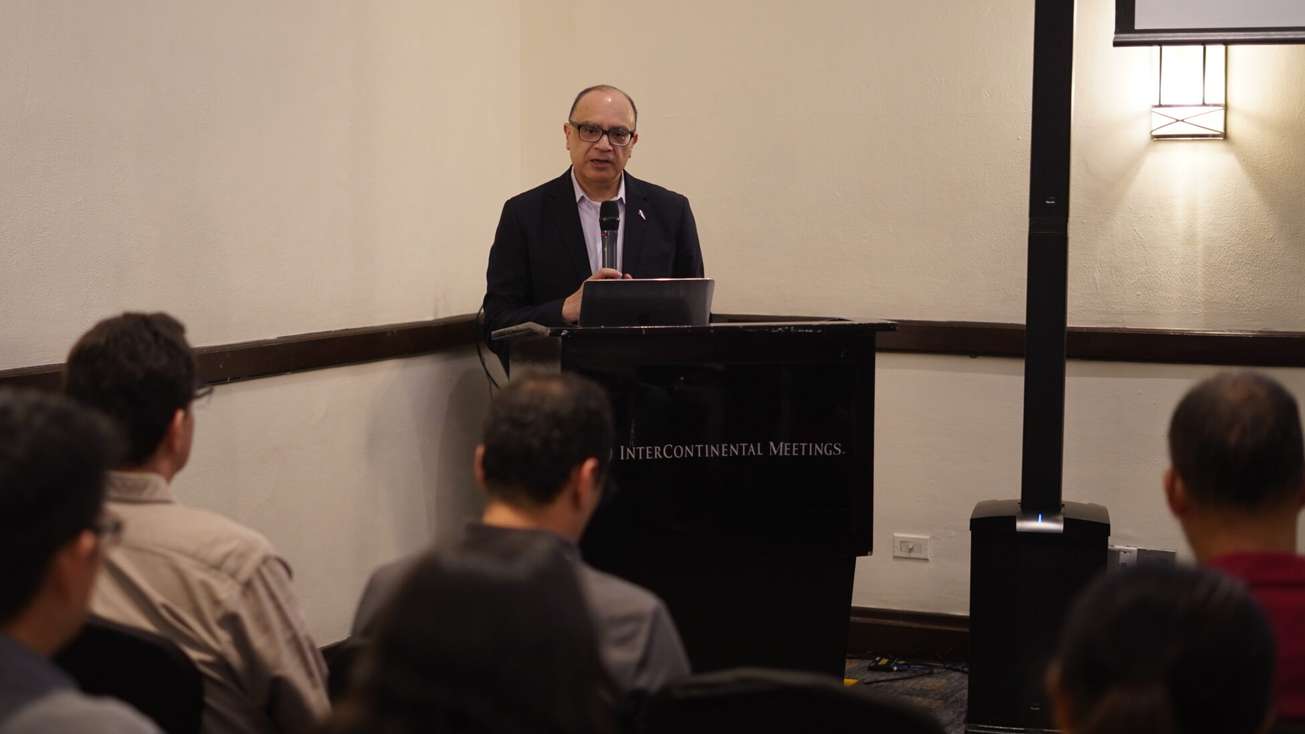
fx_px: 2388
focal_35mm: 69
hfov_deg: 30.4
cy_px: 390
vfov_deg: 17.5
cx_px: 494
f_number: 1.8
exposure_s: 1/80
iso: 500
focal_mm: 50
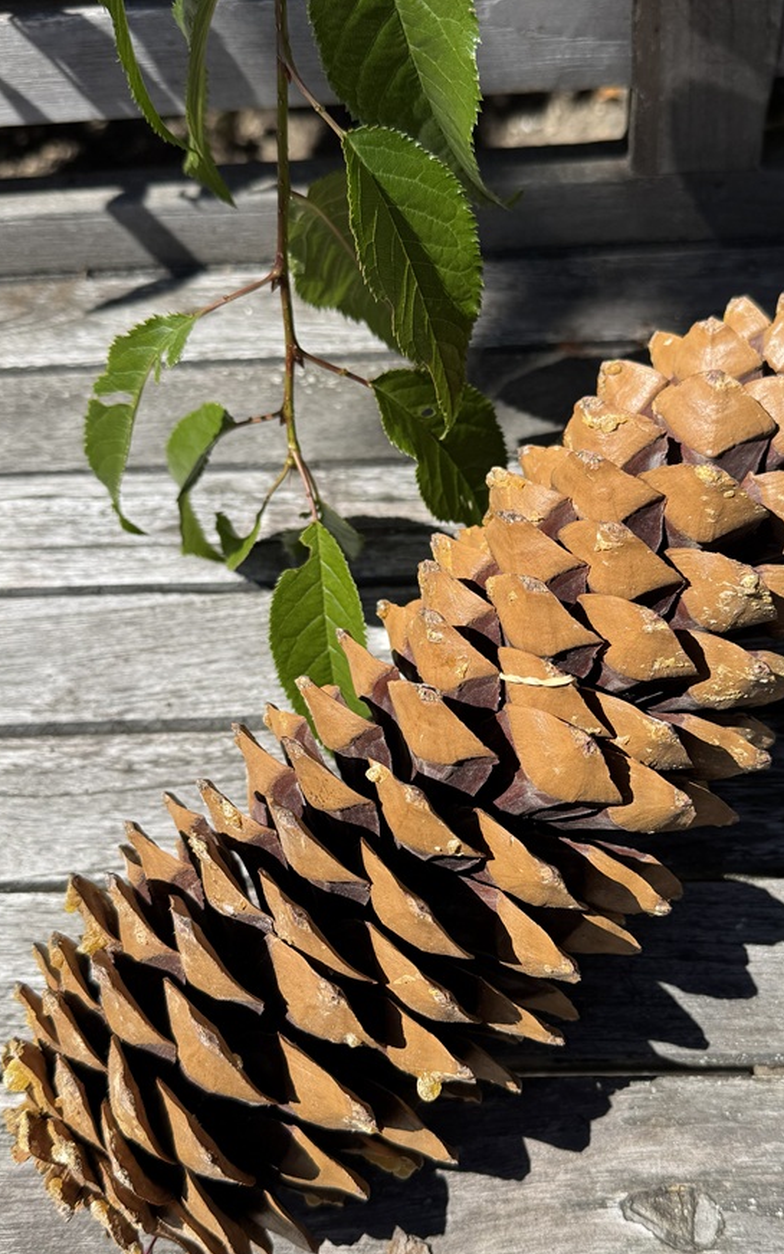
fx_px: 1197
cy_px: 664
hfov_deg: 36.1
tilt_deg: -55.9
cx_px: 470
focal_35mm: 35
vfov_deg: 55.3
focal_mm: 6.76
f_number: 1.78
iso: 80
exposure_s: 1/4608
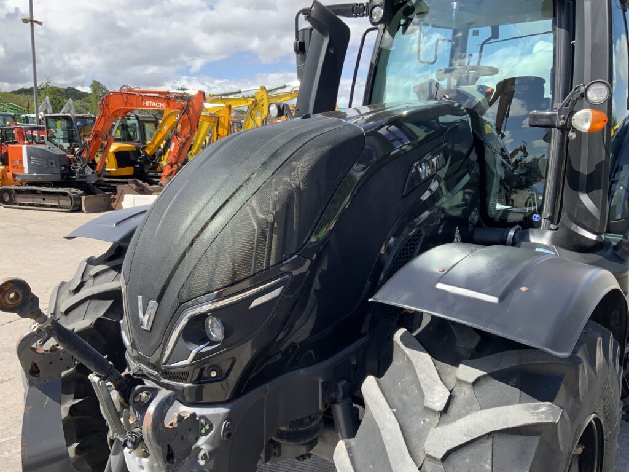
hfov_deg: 61.7
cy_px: 236
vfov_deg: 48.2
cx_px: 314
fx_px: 527
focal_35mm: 29
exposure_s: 1/944
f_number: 1.8
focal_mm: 3
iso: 16
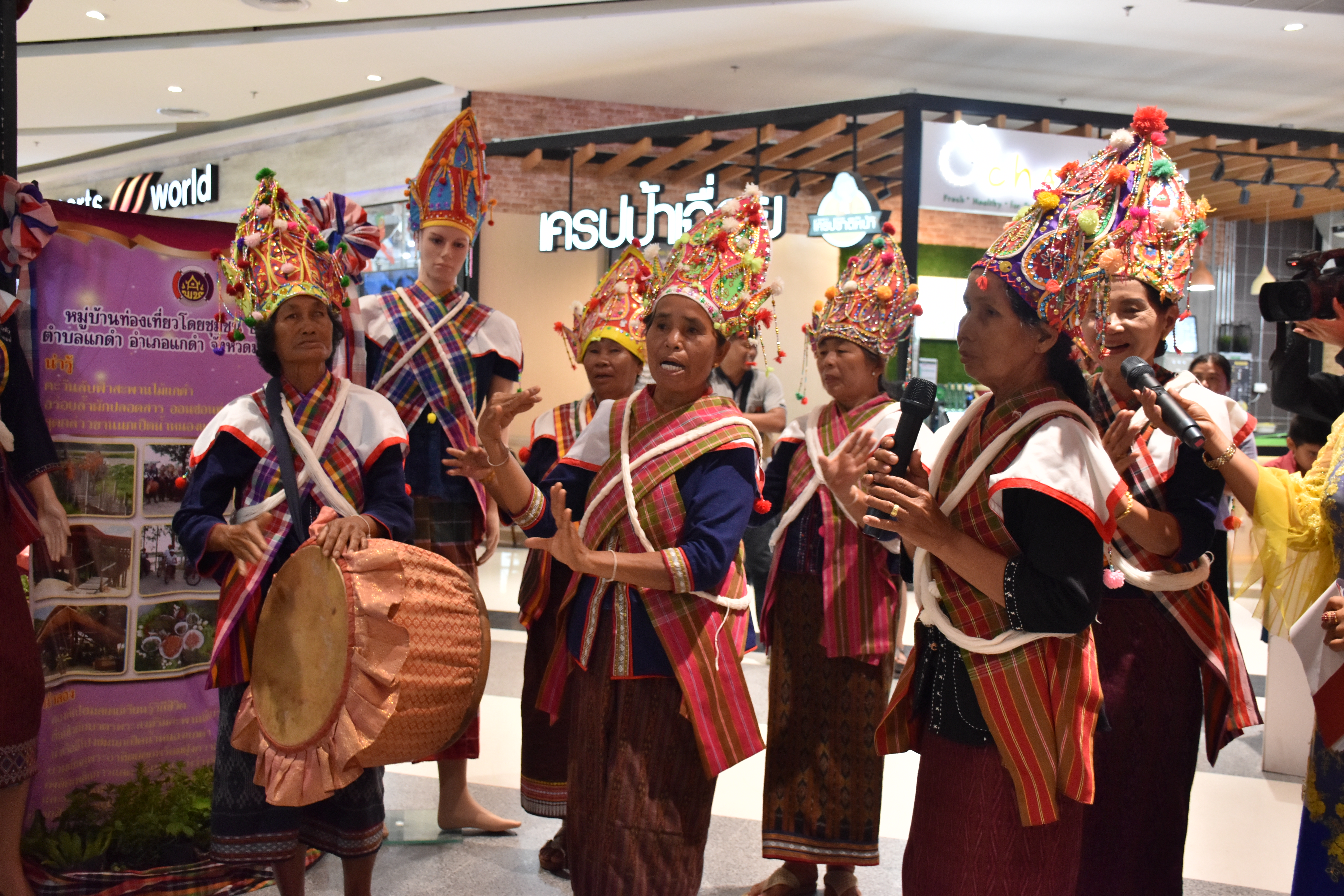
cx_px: 672
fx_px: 1344
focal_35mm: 36
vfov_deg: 36.9
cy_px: 448
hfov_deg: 53.1
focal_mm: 24
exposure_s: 1/100
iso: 1250
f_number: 5
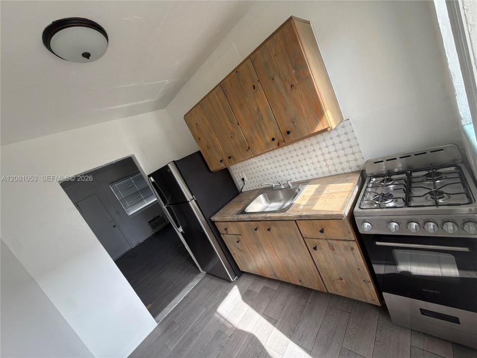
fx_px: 193
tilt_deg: -11.6
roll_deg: +26.8
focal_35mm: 14
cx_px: 238
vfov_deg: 85.7
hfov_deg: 102.1
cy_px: 179
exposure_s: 1/121
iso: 64
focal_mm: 2.22
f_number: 2.2
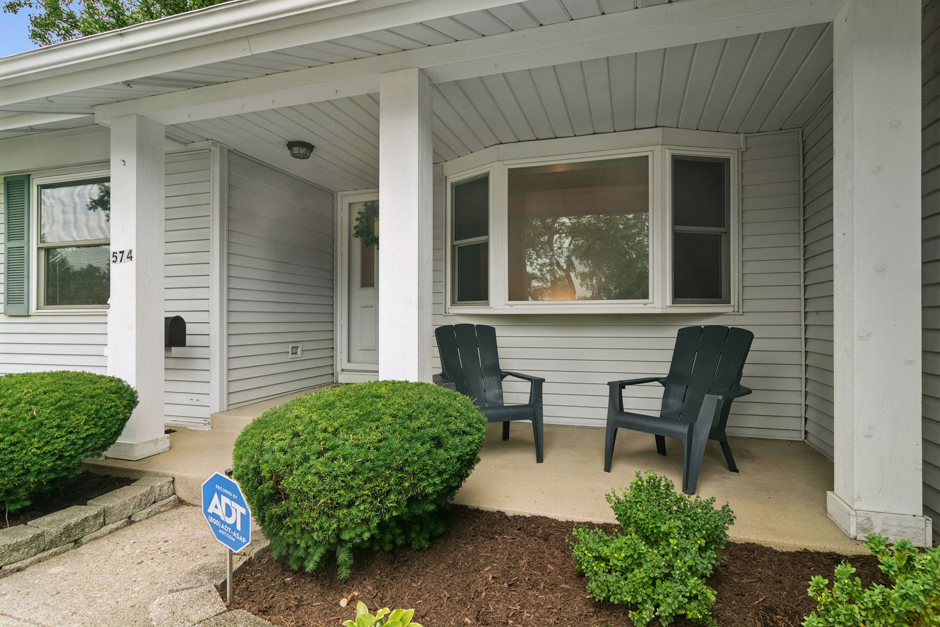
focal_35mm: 18
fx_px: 470
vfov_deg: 67.4
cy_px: 314
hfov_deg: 90.0
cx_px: 470
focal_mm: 12
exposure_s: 1/15
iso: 200
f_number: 8
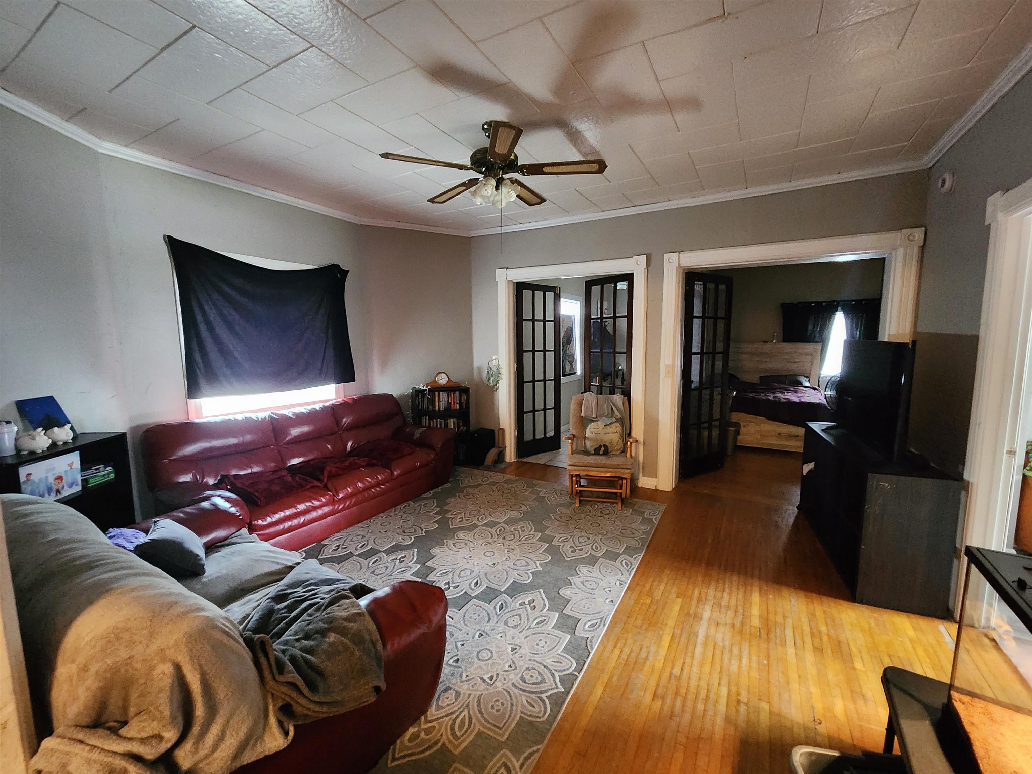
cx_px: 516
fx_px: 388
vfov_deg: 89.9
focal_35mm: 13
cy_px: 387
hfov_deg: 106.2
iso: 1000
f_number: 2.2
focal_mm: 2.2
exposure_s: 1/24
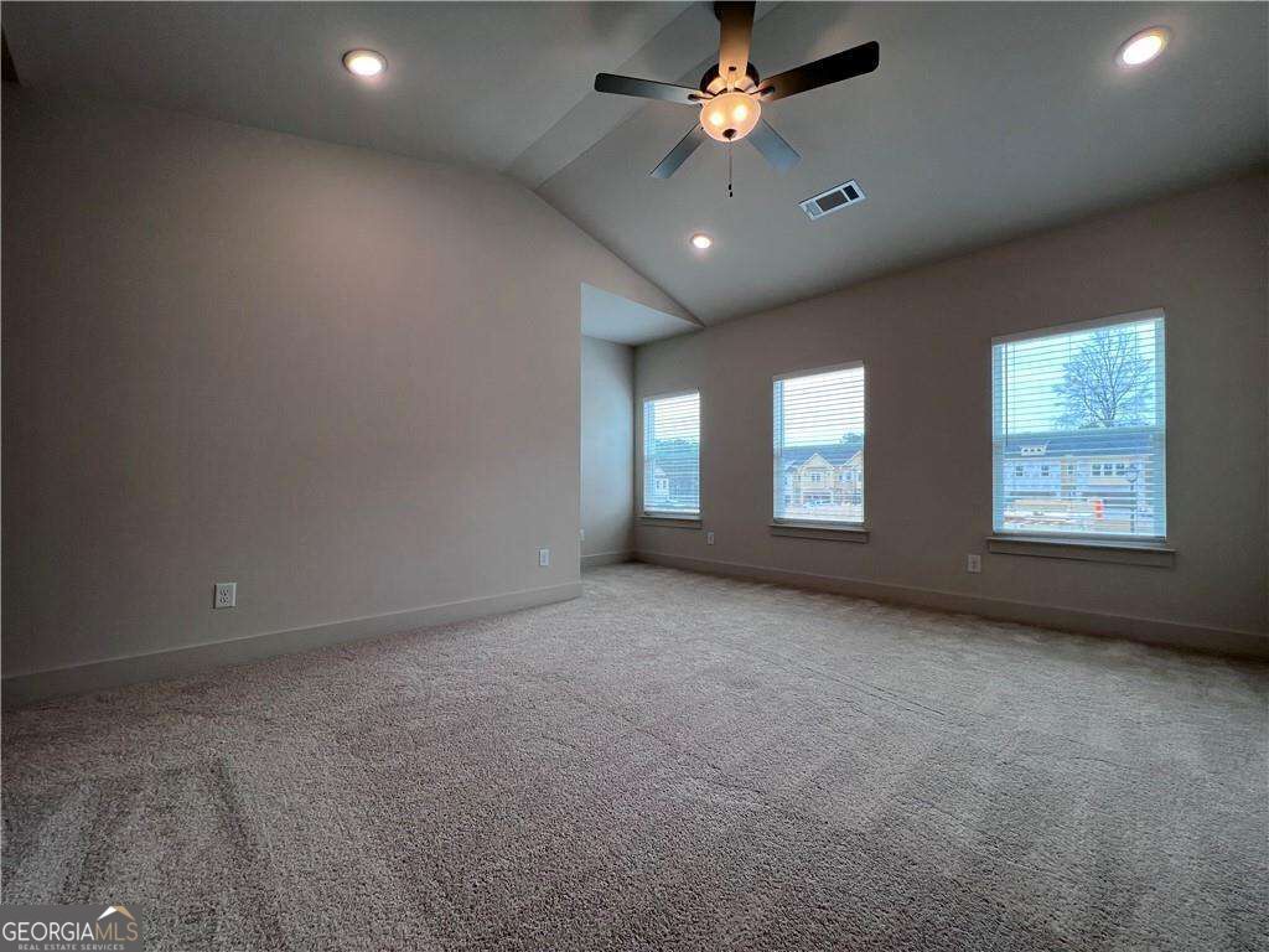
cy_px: 476
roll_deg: -0.1
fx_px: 477
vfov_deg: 89.9
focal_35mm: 13
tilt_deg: +0.4
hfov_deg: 106.2
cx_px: 634
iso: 50
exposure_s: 1/120
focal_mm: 1.57
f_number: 1.8
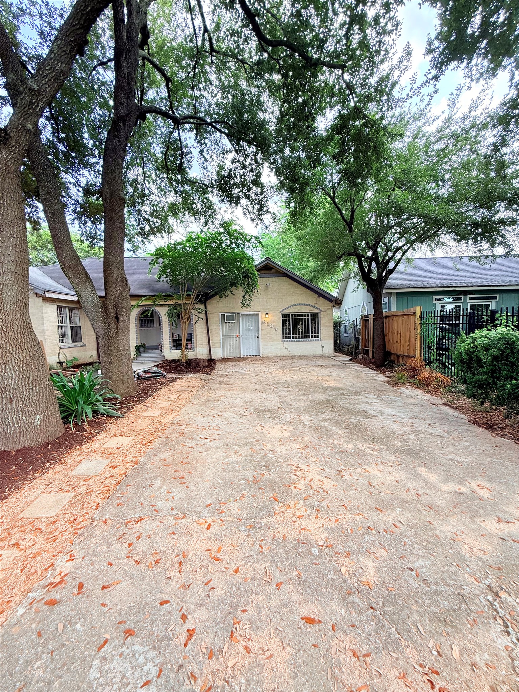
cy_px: 346
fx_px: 280
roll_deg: +1.6
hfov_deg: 85.7
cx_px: 260
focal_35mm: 14
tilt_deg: -2.5
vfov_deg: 102.1
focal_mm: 2.22
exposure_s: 1/242
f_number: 2.2
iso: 64
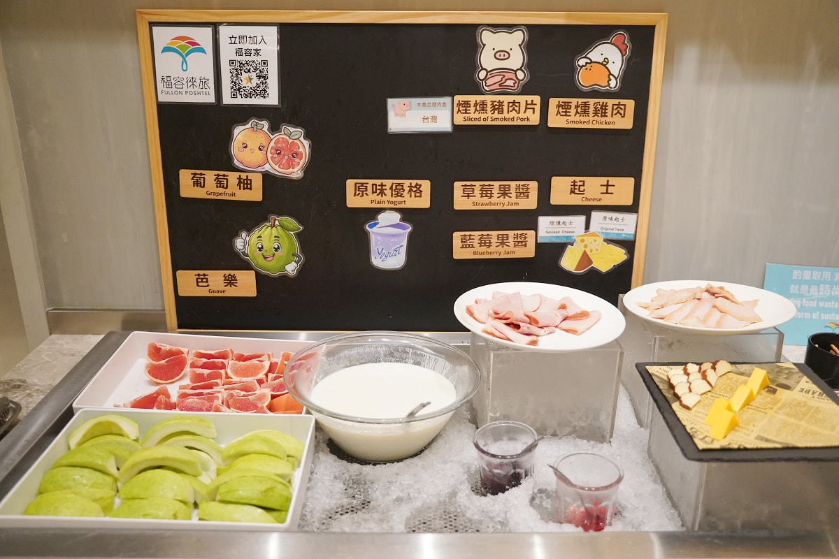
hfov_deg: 60.3
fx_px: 722
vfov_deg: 42.3
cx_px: 420
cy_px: 280
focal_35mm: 31
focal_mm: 31
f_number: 2.8
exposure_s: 1/160
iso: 3200
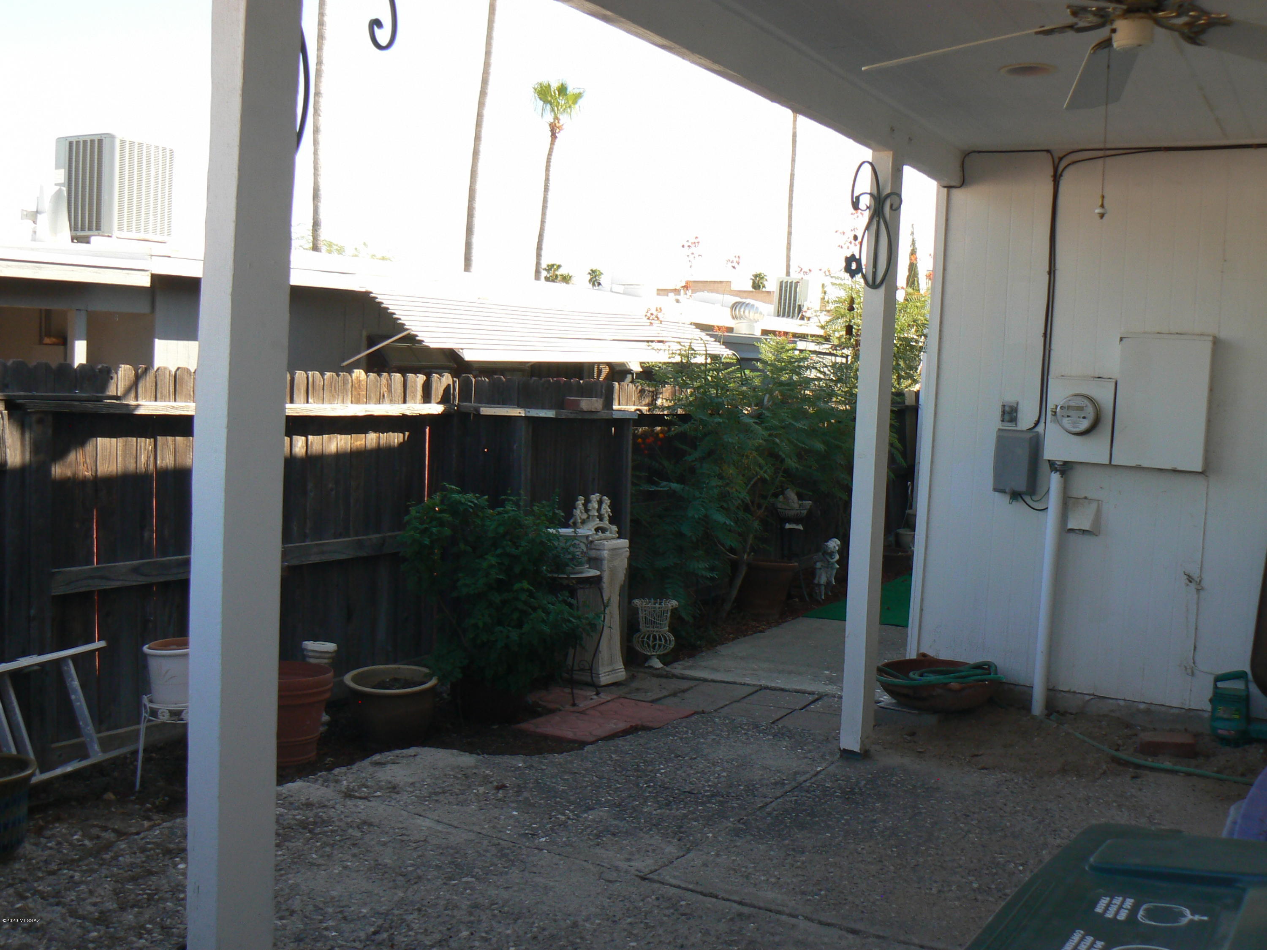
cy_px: 475
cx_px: 634
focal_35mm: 36
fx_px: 1318
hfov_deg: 51.4
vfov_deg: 39.7
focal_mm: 6
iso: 80
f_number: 5
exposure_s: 1/125
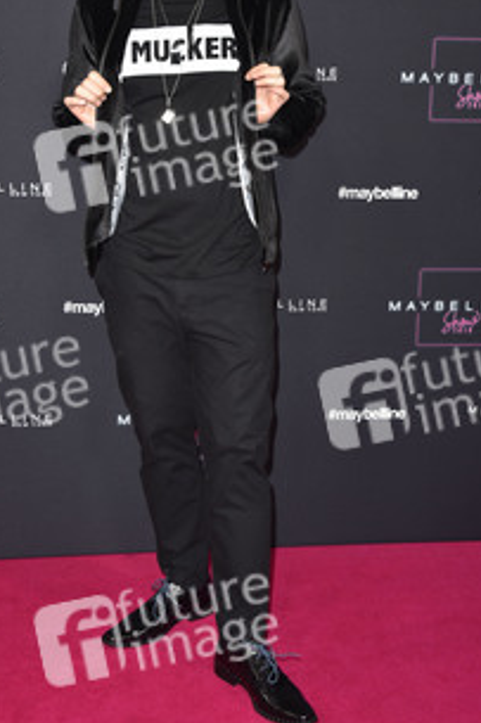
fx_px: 1184
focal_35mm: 59
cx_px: 225
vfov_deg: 33.8
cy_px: 275
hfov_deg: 23.0
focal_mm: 45
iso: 640
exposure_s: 1/160
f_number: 5.6
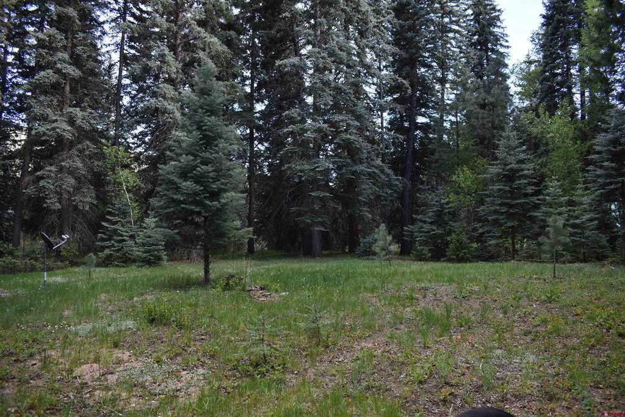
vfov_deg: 47.9
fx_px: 469
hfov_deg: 67.4
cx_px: 312
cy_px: 208
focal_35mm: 27
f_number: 4.5
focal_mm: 18
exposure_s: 1/250
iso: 400
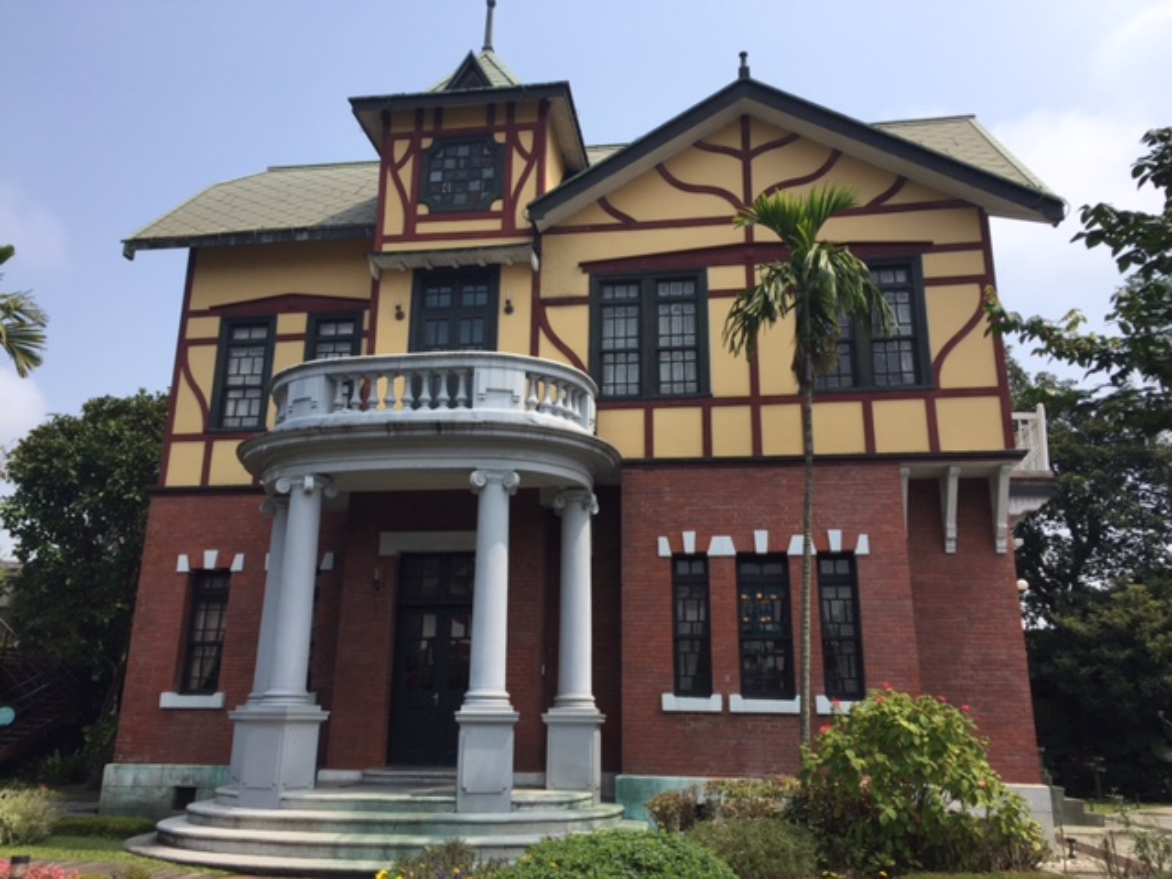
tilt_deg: +16.7
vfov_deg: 48.2
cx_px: 586
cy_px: 440
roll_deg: -1.6
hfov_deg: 61.7
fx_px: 982
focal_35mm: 29
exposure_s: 1/1799
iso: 32
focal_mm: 4.15
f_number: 2.2
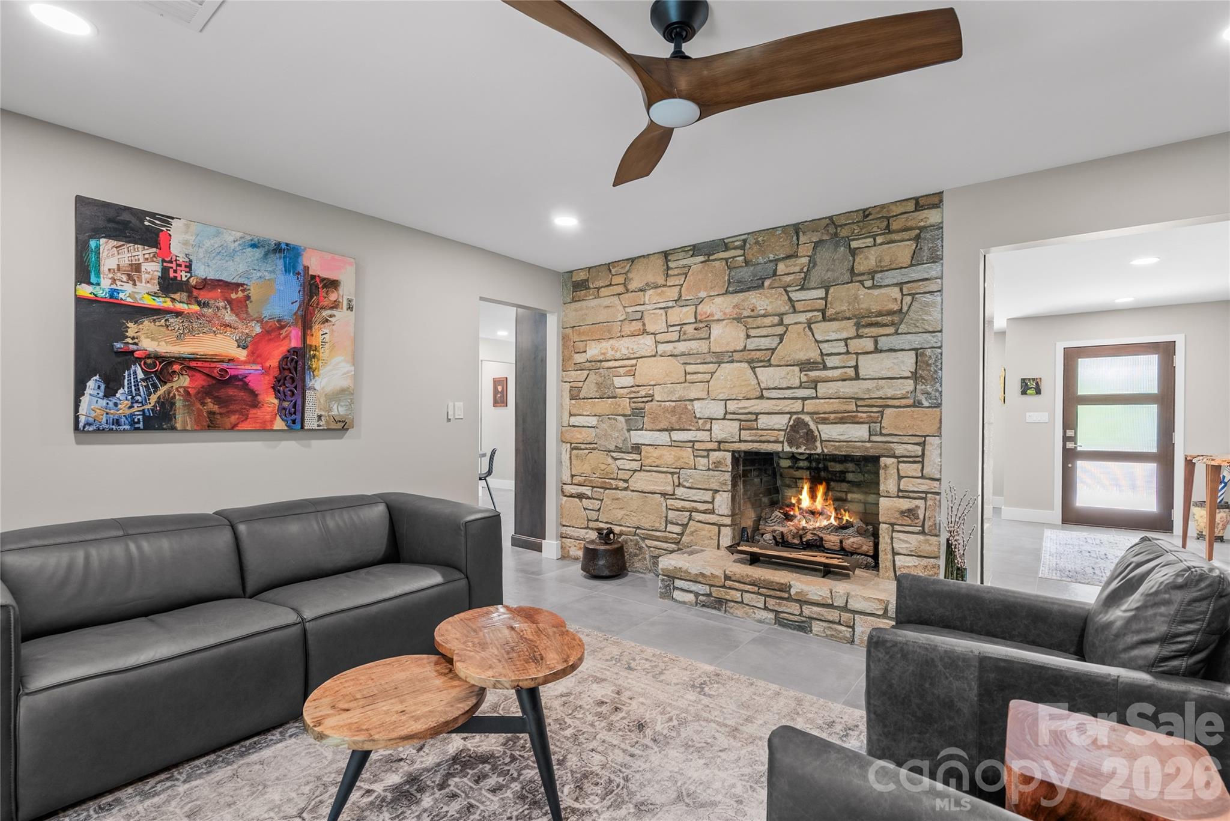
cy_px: 410
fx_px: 547
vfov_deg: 73.8
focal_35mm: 16
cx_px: 615
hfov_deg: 96.7
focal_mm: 16
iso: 400
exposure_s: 1/1.25
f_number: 8
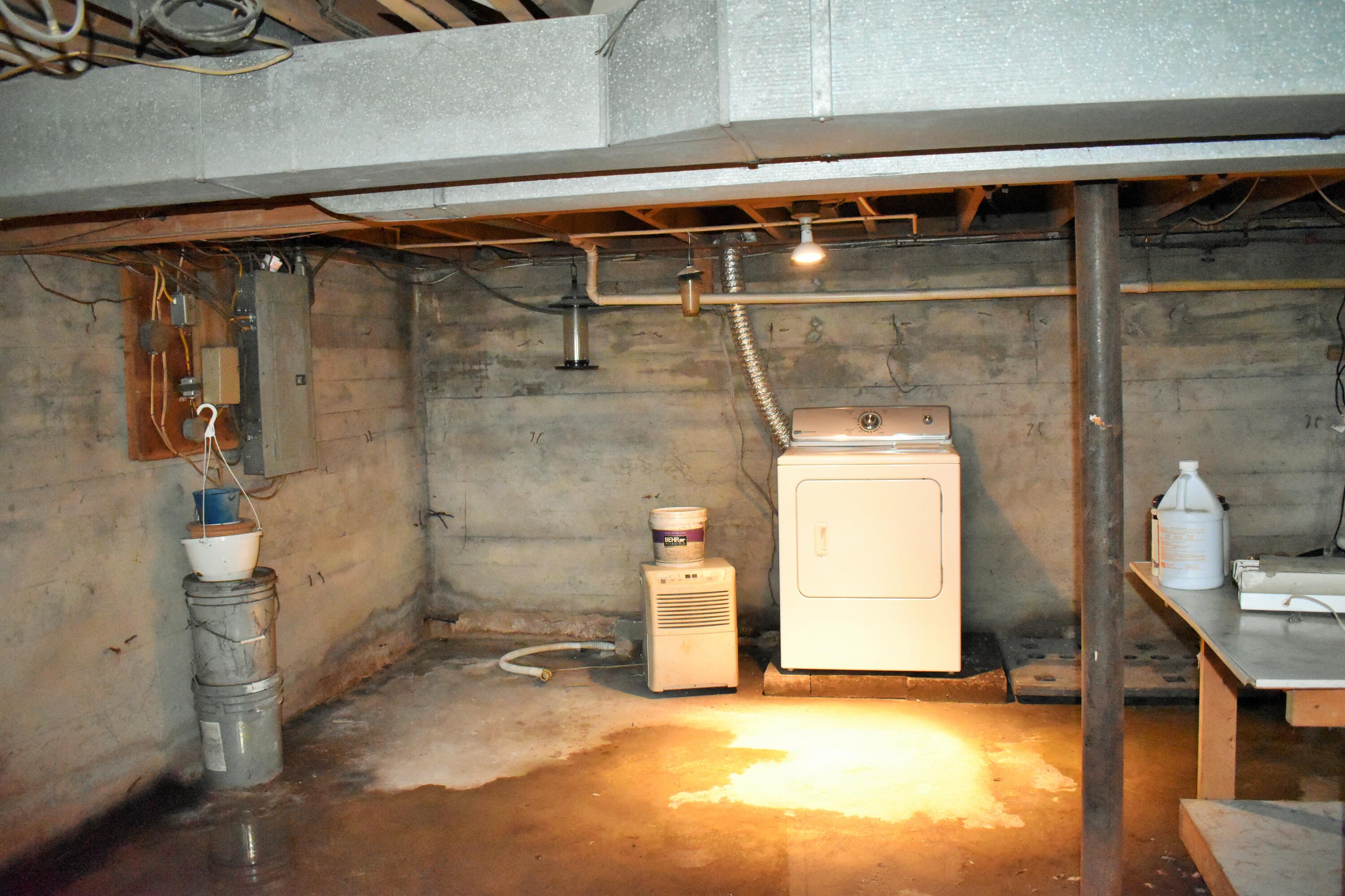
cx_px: 672
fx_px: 1121
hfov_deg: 61.9
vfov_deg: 43.6
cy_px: 448
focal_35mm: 30
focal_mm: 20
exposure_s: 1/60
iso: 6400
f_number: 3.5
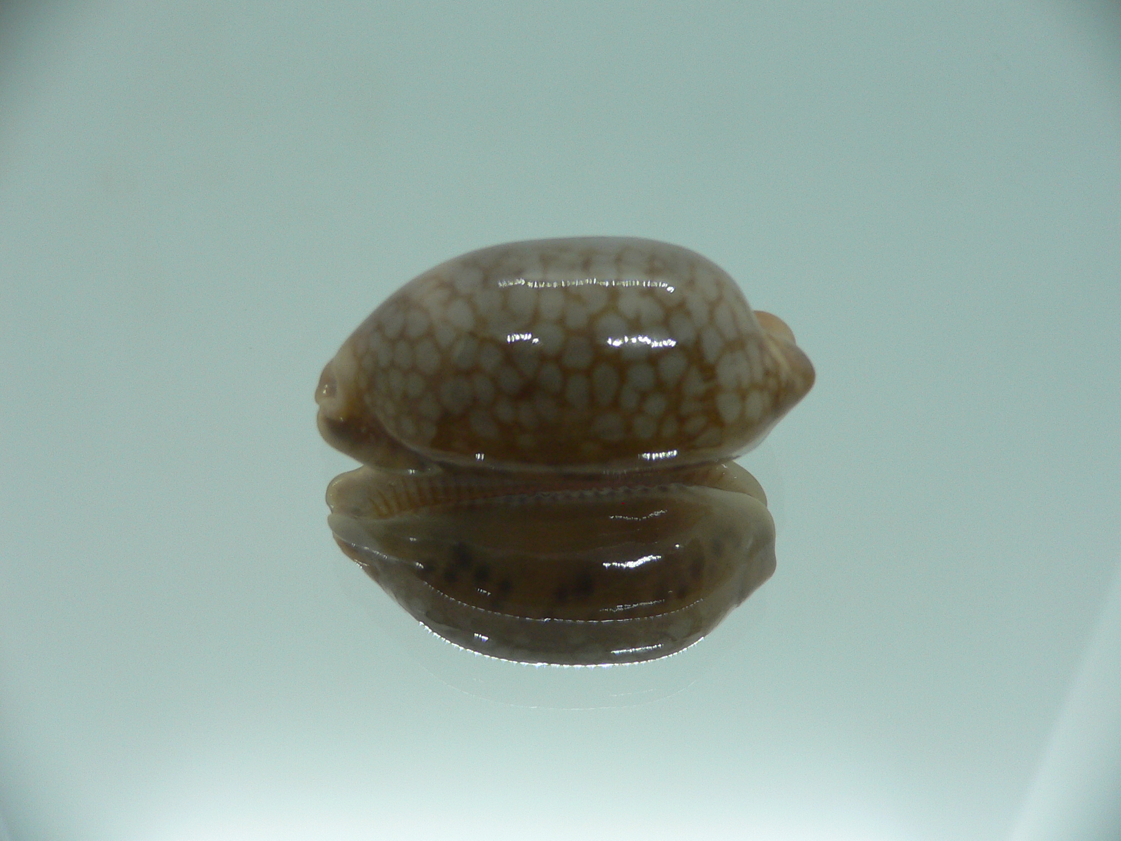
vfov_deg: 40.7
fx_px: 1133
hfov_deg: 52.6
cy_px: 420
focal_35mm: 35
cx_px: 560
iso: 80
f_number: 2.8
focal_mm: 4.6
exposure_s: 1/60
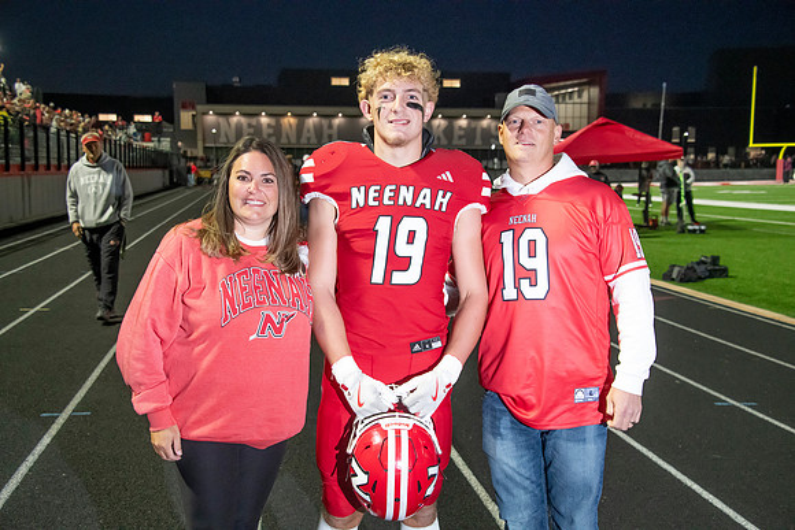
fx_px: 1104
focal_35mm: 50
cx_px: 398
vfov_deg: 27.0
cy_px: 265
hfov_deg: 39.6
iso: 5000
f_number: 5.6
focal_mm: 50
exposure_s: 1/160
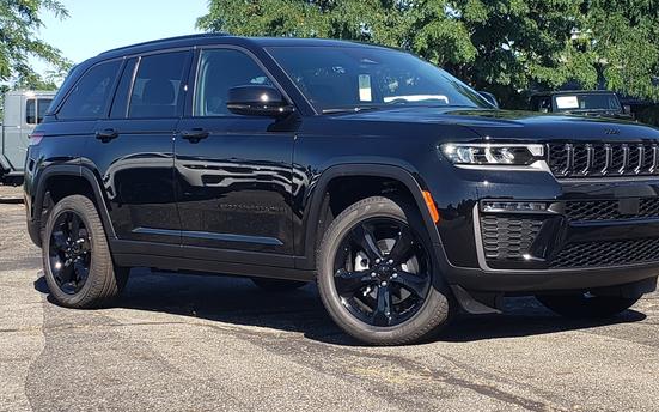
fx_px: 575
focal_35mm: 32
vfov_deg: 39.3
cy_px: 172
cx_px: 342
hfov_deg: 59.7
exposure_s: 1/709
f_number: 2.4
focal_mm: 4.3
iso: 50
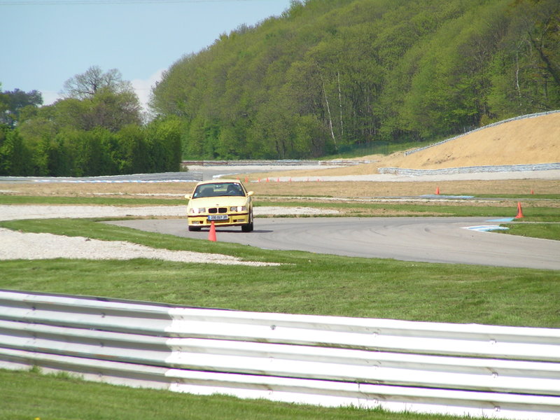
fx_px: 6147
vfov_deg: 3.9
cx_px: 280
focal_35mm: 380
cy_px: 210
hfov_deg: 5.2
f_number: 4
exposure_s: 1/1000
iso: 50
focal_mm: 63
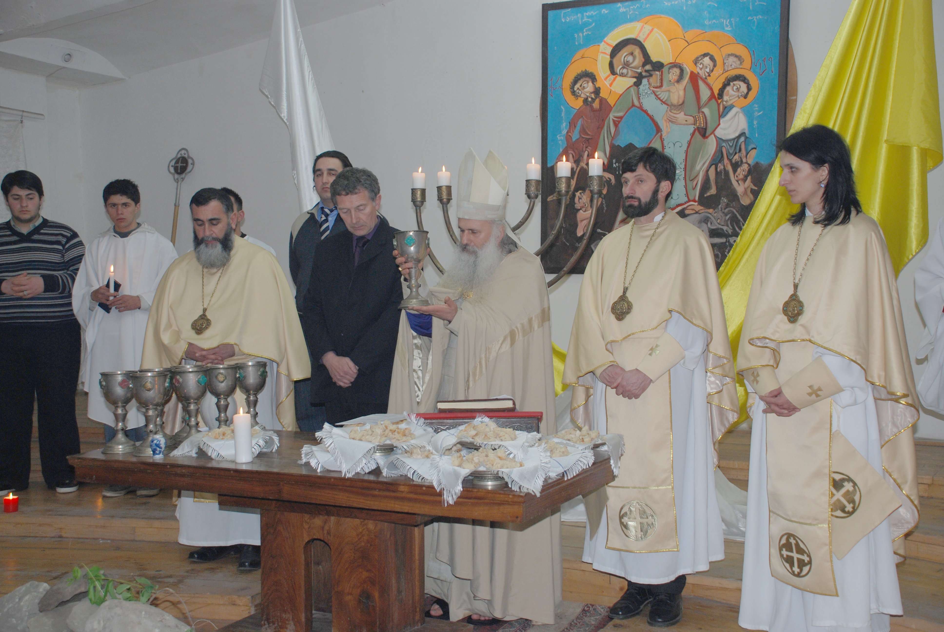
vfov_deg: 32.0
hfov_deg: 46.3
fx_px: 1103
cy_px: 316
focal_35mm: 42
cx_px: 472
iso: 200
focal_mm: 28
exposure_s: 1/60
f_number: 4
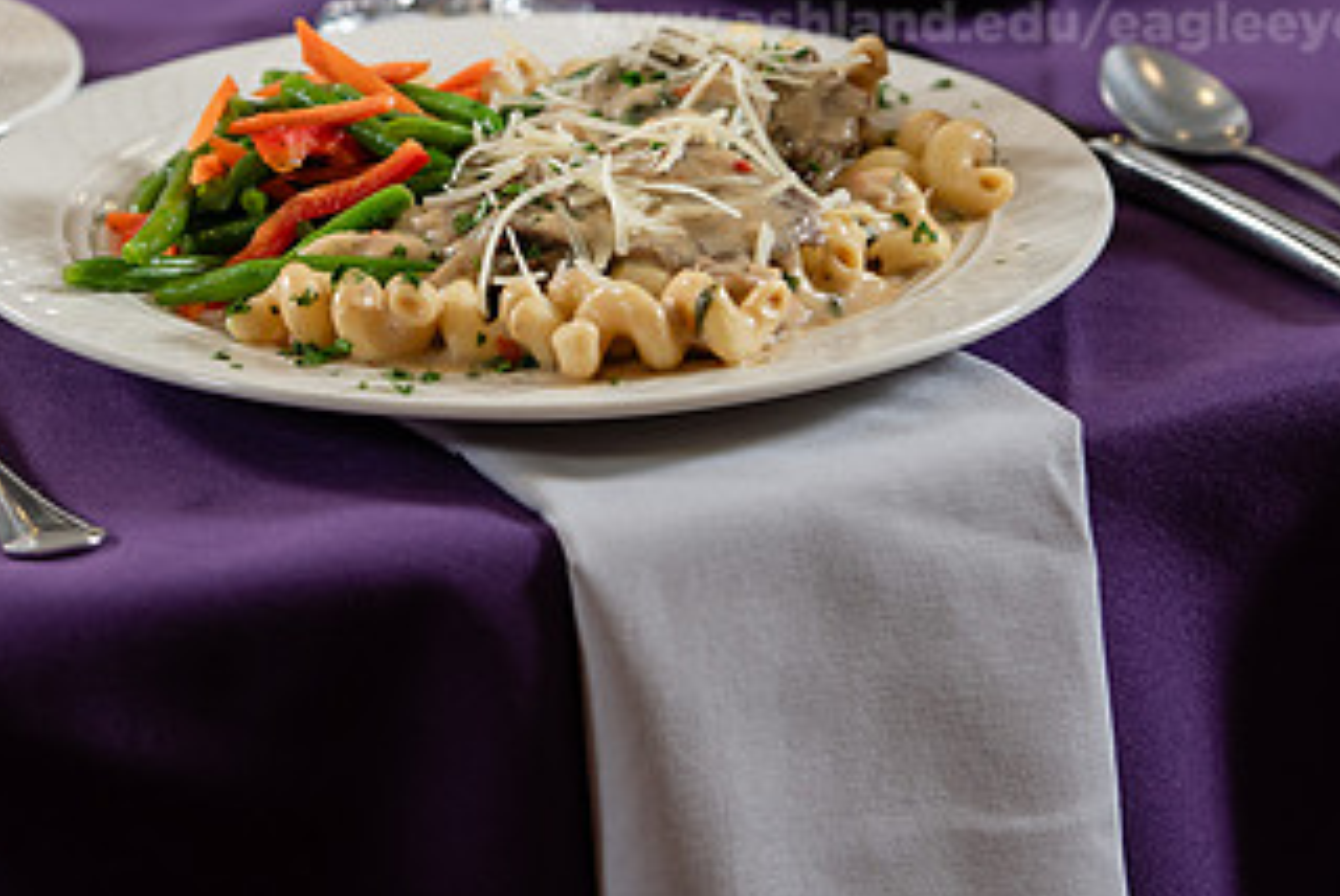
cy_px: 111
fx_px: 7563
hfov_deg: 10.1
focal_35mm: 203
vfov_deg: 6.8
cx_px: 385
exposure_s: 1/200
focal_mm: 112
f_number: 4.5
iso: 400
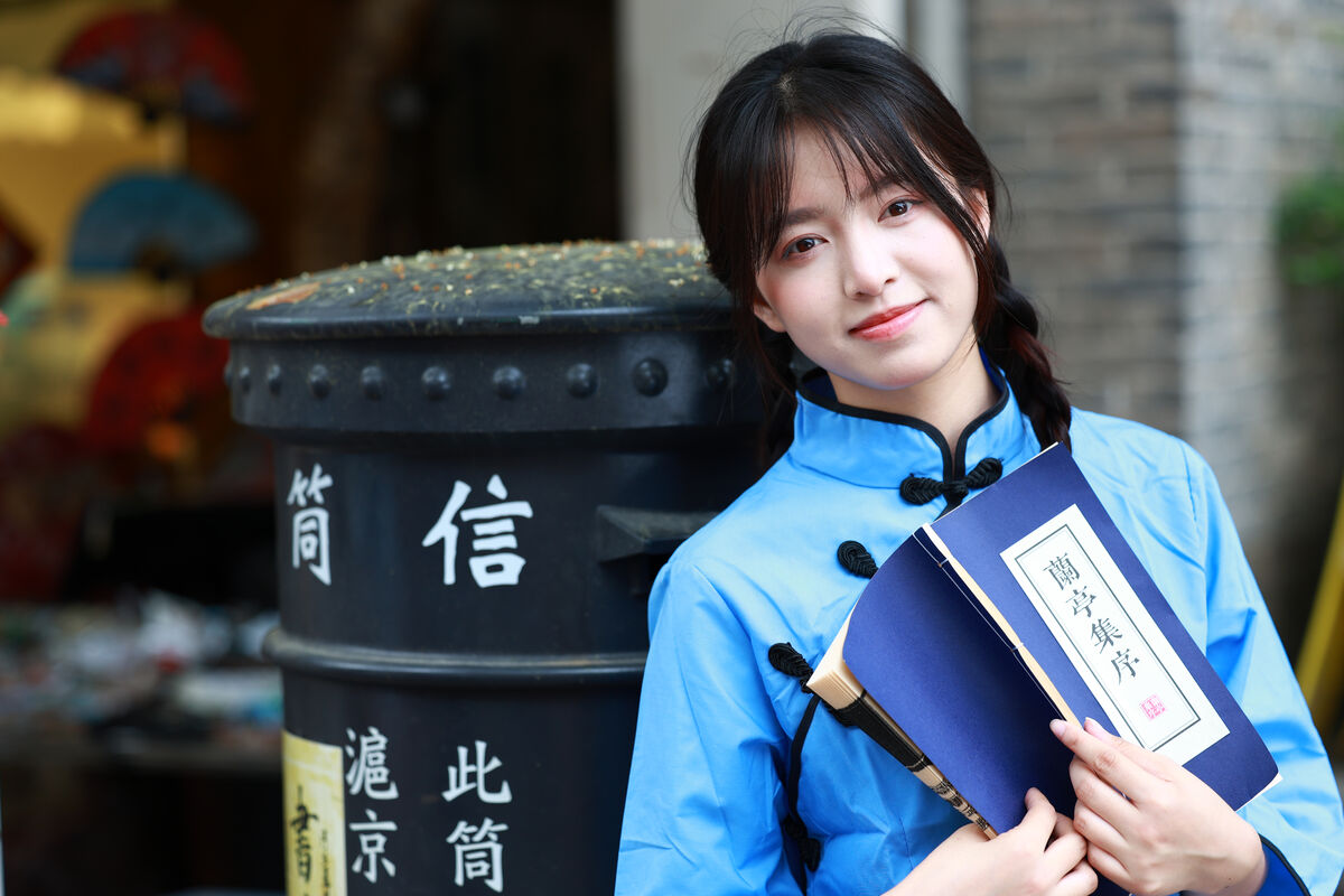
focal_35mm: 95
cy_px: 448
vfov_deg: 14.4
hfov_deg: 21.5
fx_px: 3546
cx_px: 672
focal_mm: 95
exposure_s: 1/250
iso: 125
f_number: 2.8
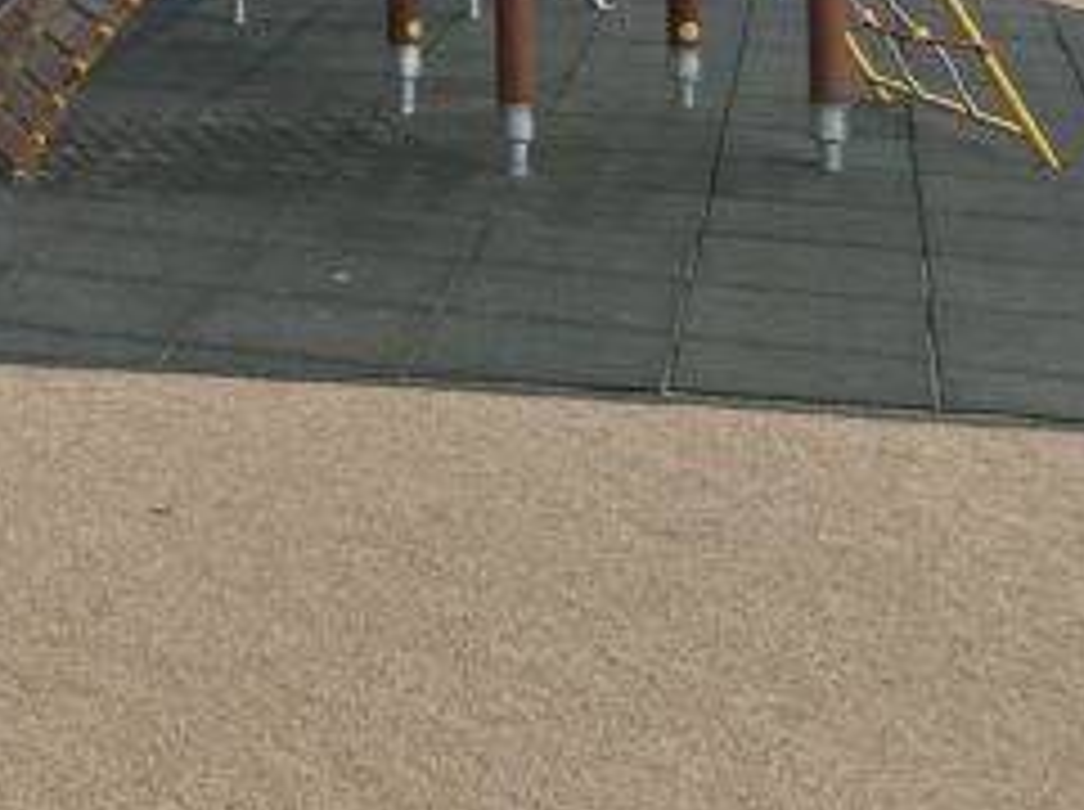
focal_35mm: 83
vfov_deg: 16.0
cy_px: -468
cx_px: -558
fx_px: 2595
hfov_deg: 20.2
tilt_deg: +1.2
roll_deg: +0.9
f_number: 1.8
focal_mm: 4.25
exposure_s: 1/2358
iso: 32
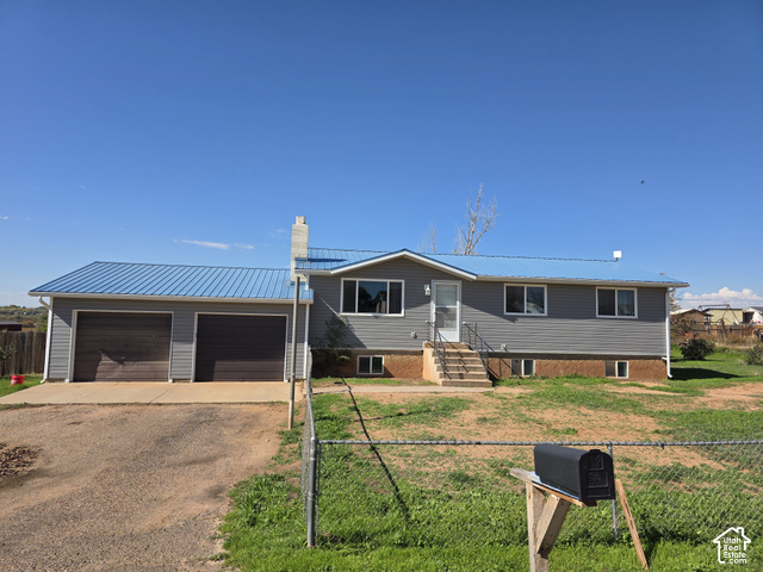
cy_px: 286
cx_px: 382
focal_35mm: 23
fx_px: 507
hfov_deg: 73.9
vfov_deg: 58.9
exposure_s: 1/6574
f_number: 1.7
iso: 80
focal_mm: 6.3
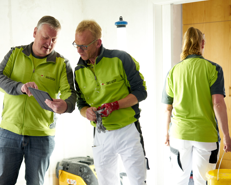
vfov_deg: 22.1
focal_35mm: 69
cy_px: 109
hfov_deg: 27.2
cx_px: 65
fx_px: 472
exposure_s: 1/100
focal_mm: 50
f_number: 1.4
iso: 200
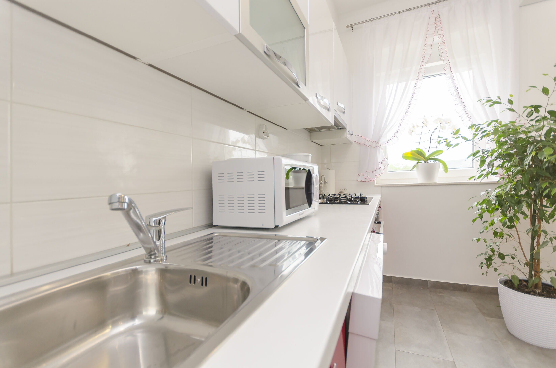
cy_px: 184
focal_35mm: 16
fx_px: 254
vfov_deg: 71.8
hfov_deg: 95.1
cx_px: 278
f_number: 4.2
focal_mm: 11
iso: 200
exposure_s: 1/60
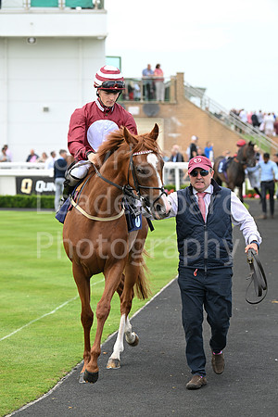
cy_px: 208
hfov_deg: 11.4
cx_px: 139
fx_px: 1390
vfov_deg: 17.1
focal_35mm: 120
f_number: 4.5
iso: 400
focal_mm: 120
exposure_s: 1/500
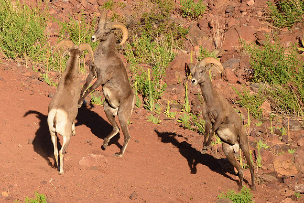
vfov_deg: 2.3
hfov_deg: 3.4
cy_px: 102
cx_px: 152
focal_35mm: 600
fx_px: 5068
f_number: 6.3
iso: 800
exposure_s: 1/1250
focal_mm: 600
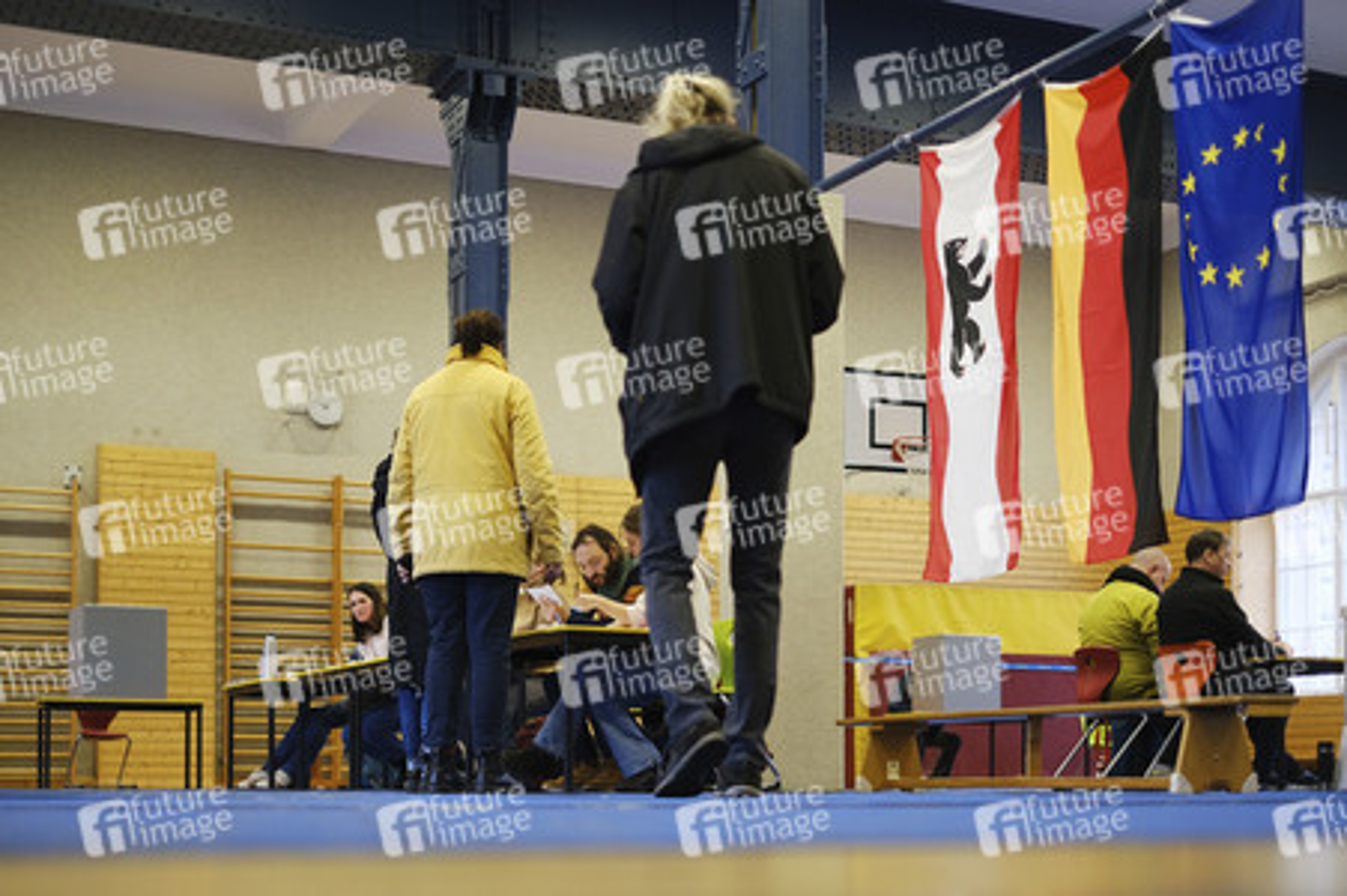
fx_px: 1982
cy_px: 448
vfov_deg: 25.5
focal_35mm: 53
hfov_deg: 37.5
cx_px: 674
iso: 800
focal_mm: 35
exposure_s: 1/220
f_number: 1.4
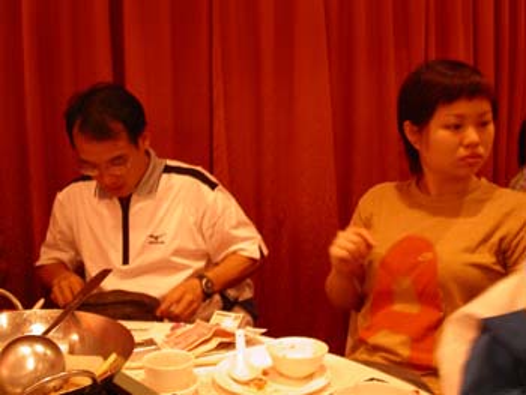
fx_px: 578
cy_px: 198
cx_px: 263
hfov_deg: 48.9
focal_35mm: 38
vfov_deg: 37.8
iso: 200
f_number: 2.8
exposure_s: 1/6
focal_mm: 7.8
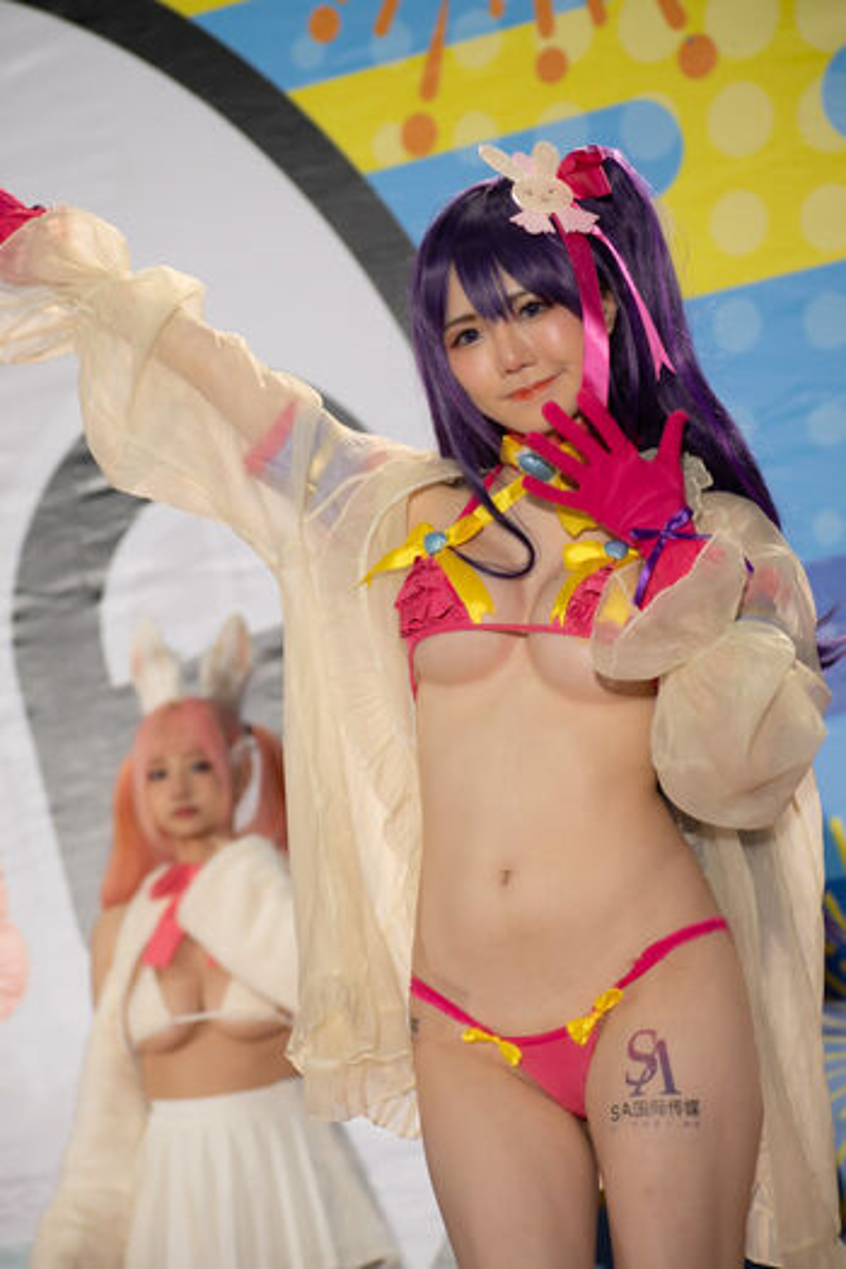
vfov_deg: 13.1
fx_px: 5534
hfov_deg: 8.7
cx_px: 423
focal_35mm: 157
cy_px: 634
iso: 200
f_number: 5.6
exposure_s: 1/40
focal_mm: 105
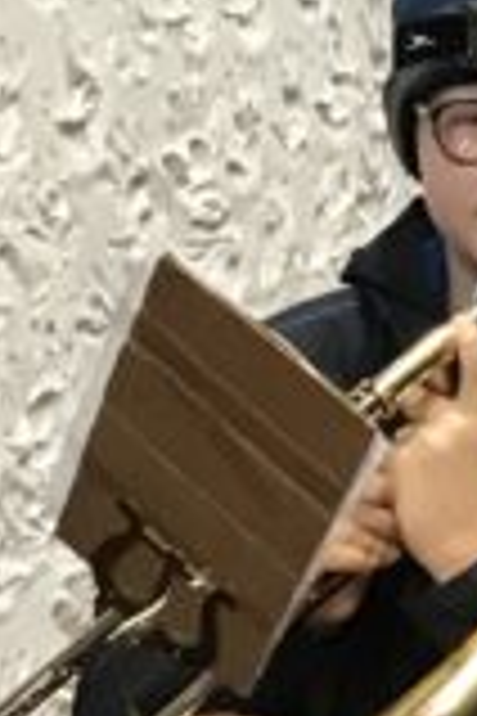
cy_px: -180
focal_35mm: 188
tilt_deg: -10.8
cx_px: 1548
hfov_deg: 6.5
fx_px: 3736
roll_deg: +0.4
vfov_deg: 10.7
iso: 80
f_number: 1.8
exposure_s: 1/17
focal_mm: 3.99
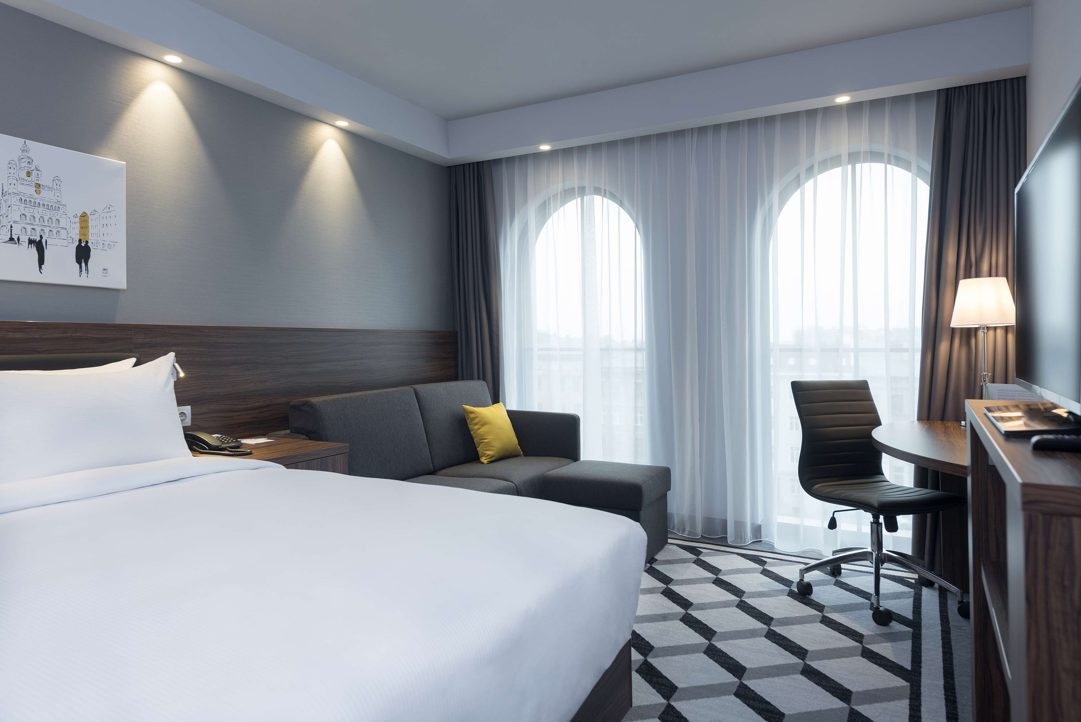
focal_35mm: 23
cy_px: 361
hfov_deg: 76.1
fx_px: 691
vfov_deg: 55.2
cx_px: 540
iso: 200
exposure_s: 1/20
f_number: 5.6
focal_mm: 23
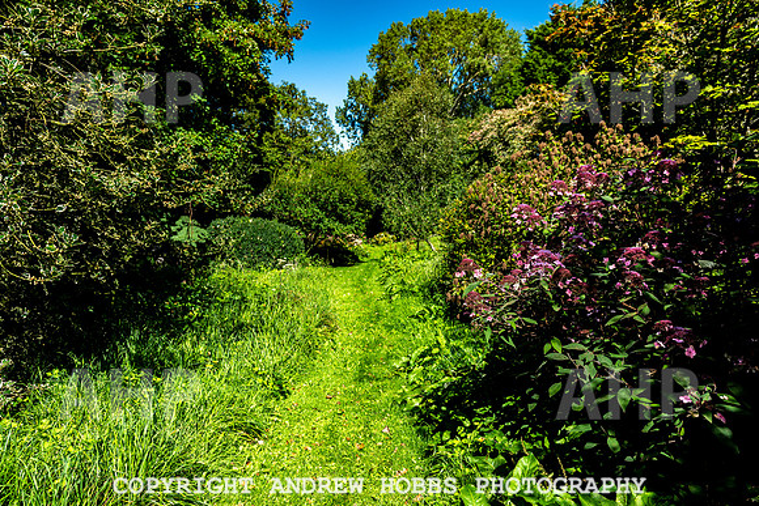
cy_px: 253
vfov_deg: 53.2
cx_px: 380
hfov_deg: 73.7
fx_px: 506
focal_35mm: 24
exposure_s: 1/200
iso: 80
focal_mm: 24
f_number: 5.6
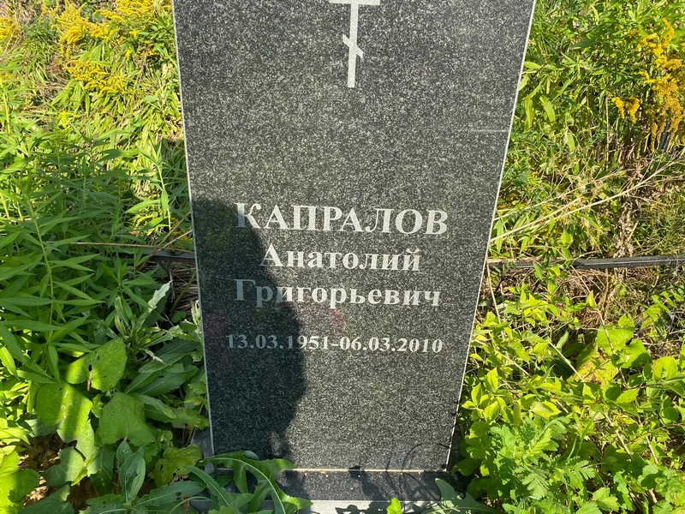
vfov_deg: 53.1
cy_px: 257
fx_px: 515
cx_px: 342
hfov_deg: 67.3
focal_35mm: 26
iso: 32
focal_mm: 4.25
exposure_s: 1/957
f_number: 1.8
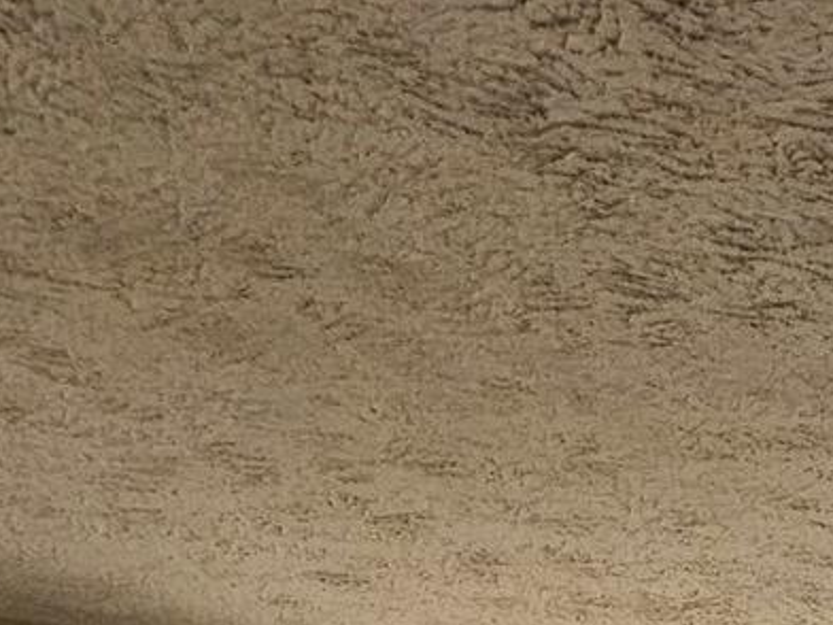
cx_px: 1530
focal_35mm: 68
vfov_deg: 14.8
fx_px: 1636
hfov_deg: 20.0
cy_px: 1443
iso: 200
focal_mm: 2.2
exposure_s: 1/60
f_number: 2.2
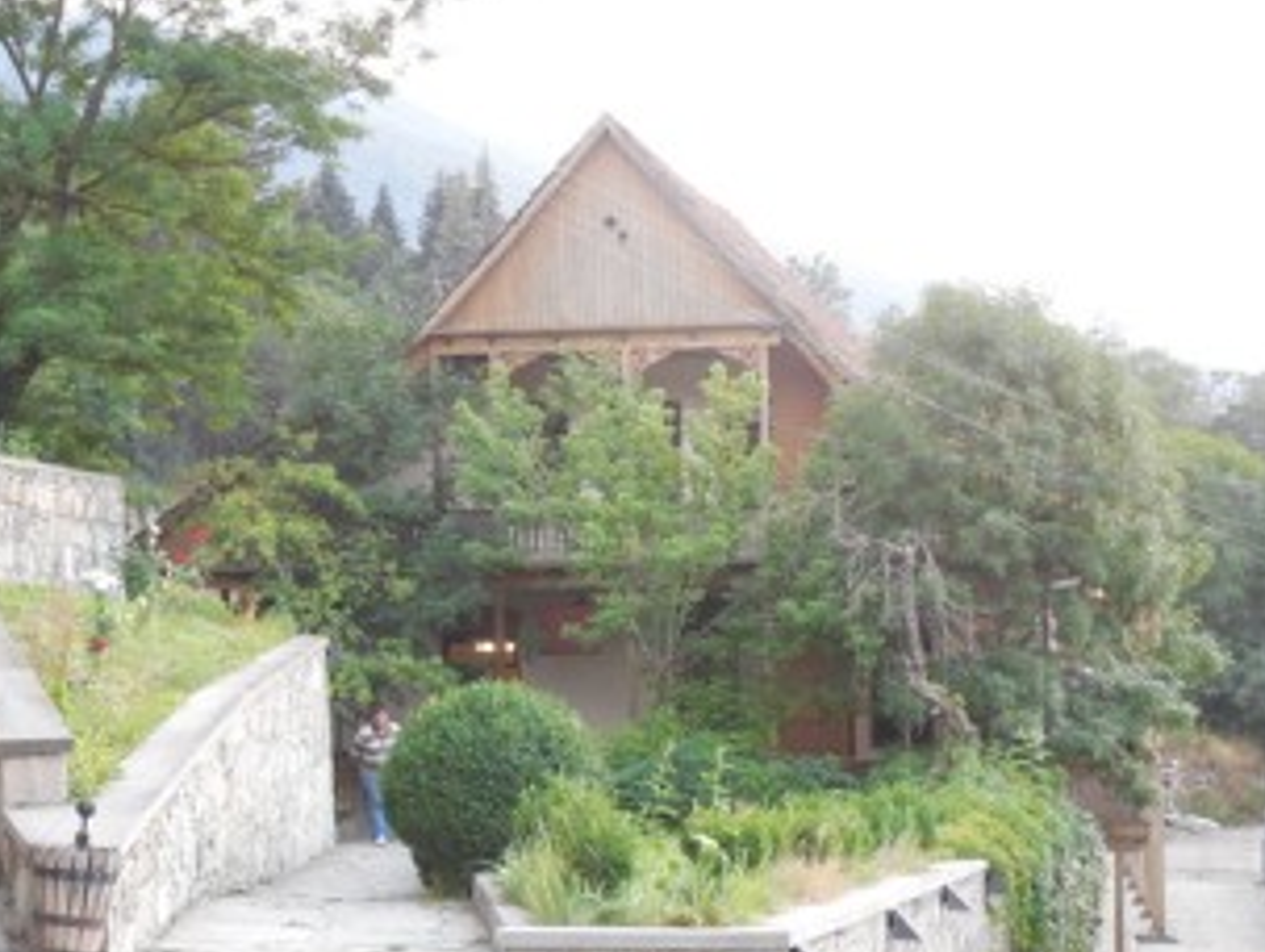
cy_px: 597
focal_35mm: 71
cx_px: 674
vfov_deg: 20.7
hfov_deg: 27.4
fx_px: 2598
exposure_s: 1/25
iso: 400
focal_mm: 9.8
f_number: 4.2
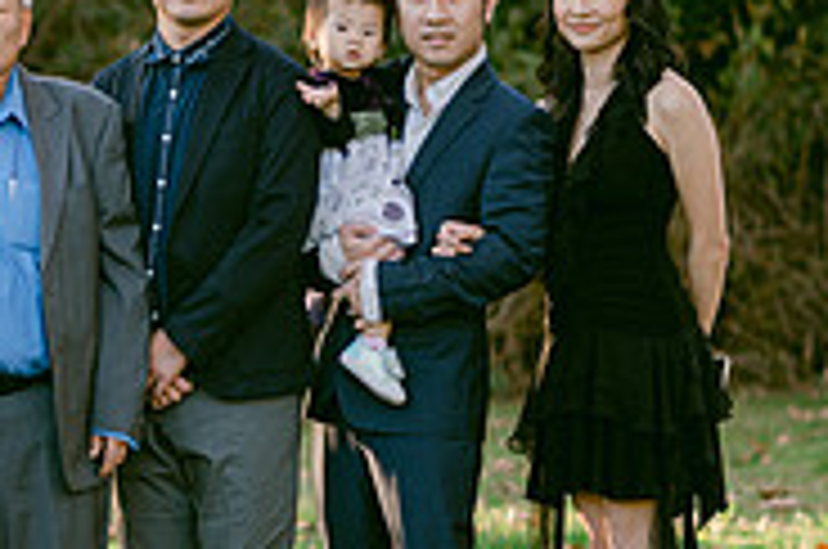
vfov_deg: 5.1
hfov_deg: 7.6
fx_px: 6153
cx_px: -288
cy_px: 230
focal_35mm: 268
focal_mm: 85
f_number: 2
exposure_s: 1/500
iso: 200
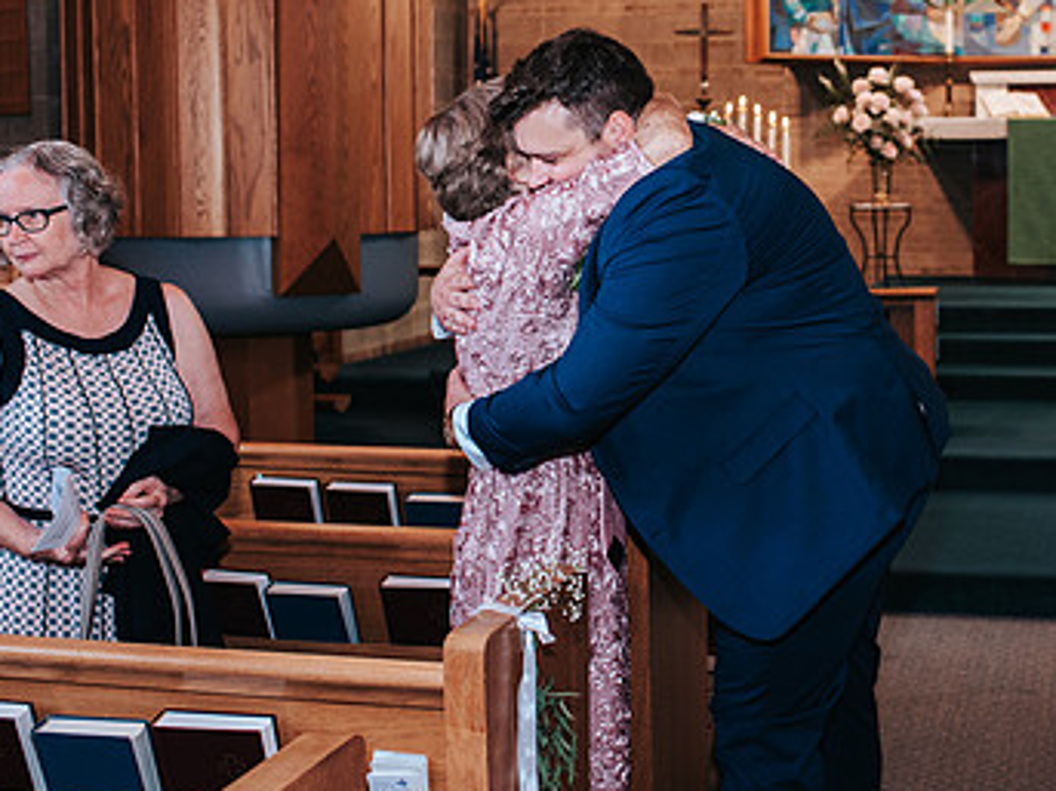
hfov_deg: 32.9
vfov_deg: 25.1
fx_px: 1769
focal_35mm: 58
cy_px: 294
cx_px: 727
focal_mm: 35
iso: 1000
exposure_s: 1/125
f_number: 3.2
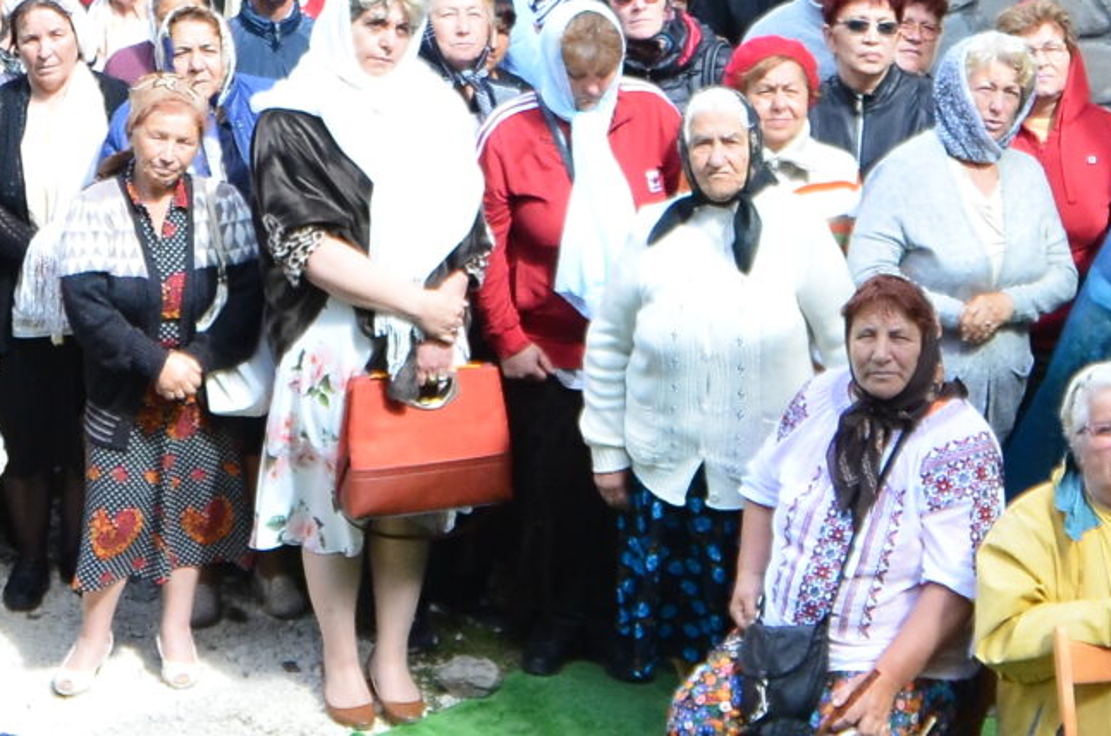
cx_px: 683
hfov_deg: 20.2
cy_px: 34
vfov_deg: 13.3
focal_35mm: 101
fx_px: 3110
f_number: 2.8
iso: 800
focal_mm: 17
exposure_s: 1/2000
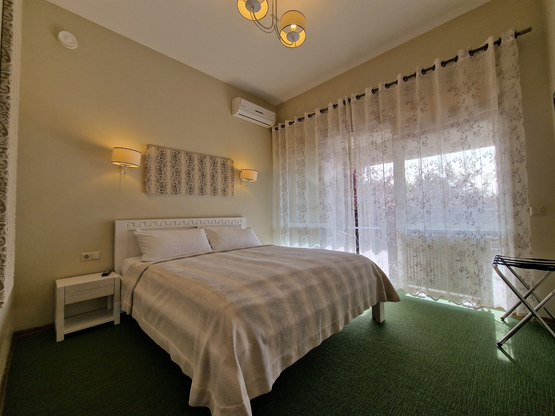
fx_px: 208
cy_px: 208
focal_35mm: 13
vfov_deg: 89.9
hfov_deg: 106.2
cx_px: 278
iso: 50
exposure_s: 1/221
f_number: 2.2
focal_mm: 2.2
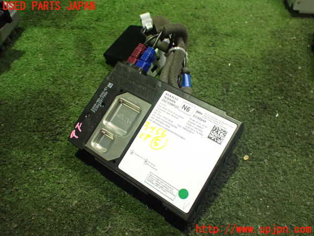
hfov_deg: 60.0
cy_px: 118
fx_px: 272
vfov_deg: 46.8
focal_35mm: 30
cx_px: 157
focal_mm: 5.4
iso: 800
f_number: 2.3
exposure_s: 1/40
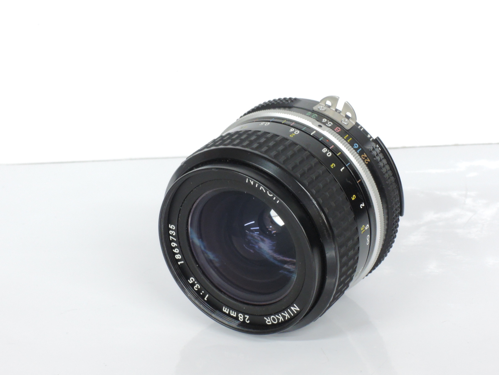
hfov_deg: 20.7
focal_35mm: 95
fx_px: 1369
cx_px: 250
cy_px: 188
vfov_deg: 15.6
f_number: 8
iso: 800
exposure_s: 1/15
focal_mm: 20.2
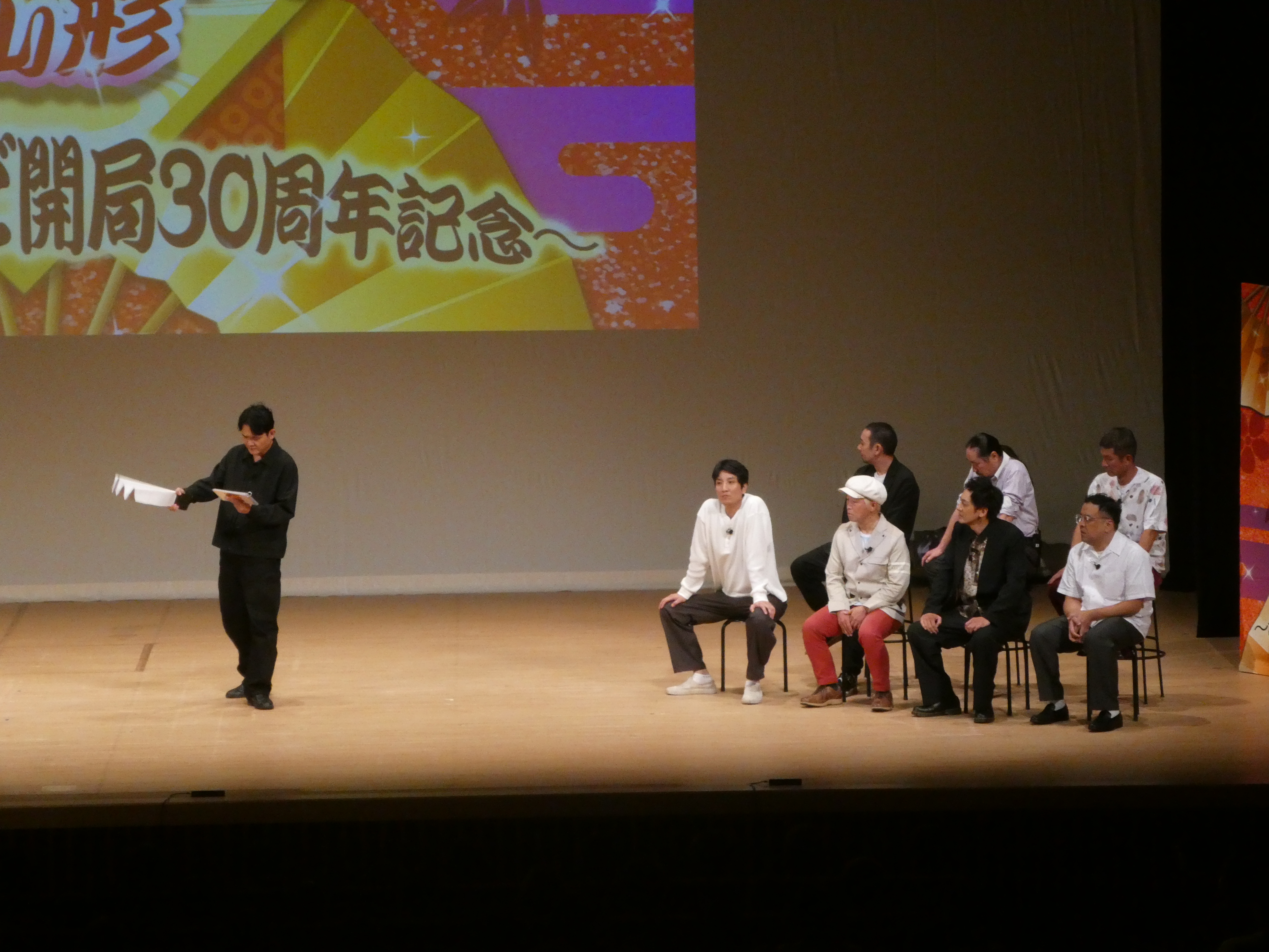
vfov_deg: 9.3
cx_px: 634
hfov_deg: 12.3
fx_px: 5865
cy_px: 476
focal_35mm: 160
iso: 800
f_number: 5.5
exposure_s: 1/80
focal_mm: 28.7
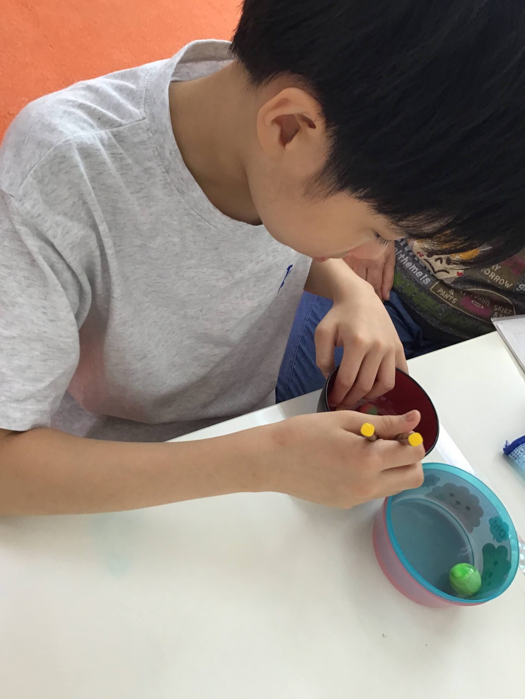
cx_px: 262
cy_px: 350
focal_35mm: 31
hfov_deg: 45.4
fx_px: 627
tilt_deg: -50.9
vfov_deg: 58.4
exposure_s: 1/33
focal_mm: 3.3
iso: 32
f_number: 2.4
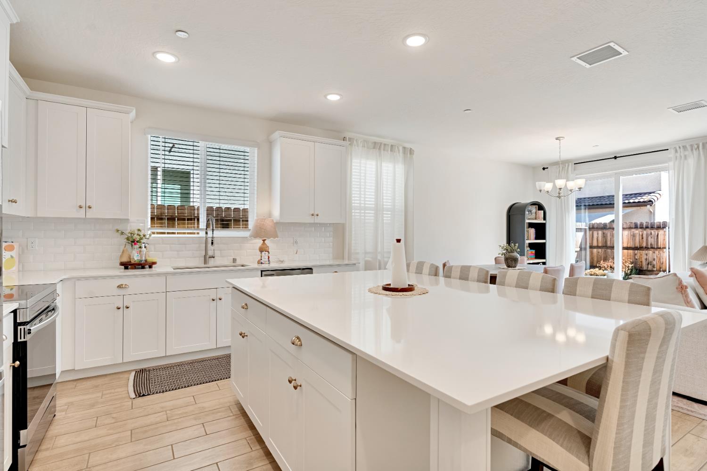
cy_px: 236
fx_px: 353
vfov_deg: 67.4
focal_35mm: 18
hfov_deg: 90.0
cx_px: 354
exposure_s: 1/25
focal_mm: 18
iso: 640
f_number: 7.1
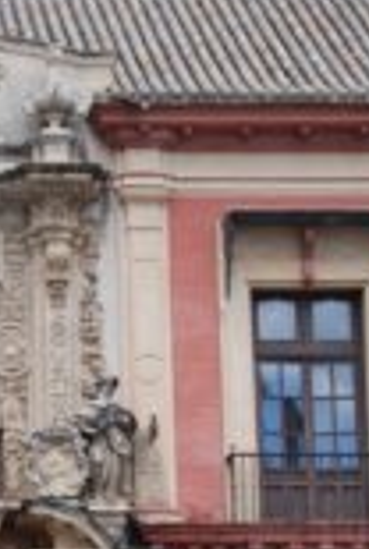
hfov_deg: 11.5
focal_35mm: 116
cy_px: 521
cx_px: -122
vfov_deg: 17.3
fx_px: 1775
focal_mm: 24
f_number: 6.3
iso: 100
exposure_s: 1/160
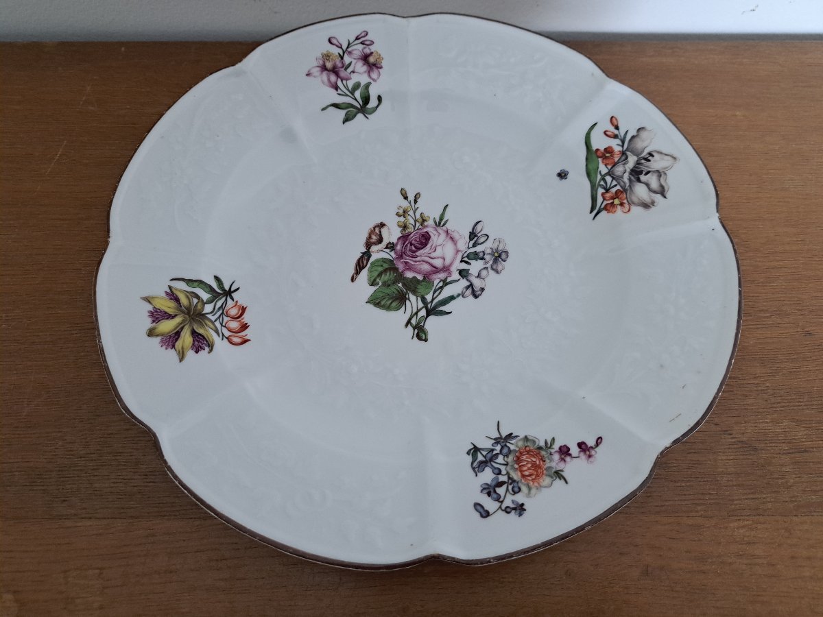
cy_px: 308
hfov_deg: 71.6
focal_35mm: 24
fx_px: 571
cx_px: 412
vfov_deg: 56.8
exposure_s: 1/50
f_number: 1.8
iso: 320
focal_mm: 5.23
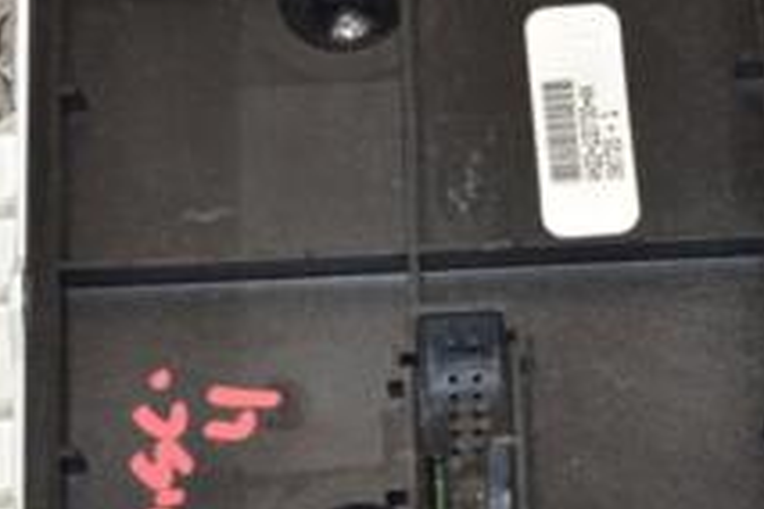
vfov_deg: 6.8
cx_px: 377
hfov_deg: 10.1
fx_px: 4308
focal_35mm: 203
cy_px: 312
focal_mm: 48
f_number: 11
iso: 800
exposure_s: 1/200
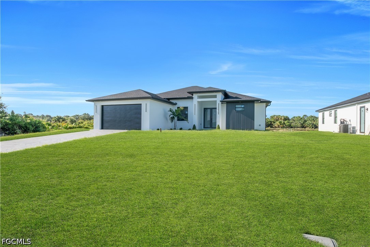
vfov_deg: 67.4
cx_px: 185
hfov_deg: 90.0
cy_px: 124
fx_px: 185
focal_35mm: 18
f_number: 8
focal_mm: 12
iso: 100
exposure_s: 1/250
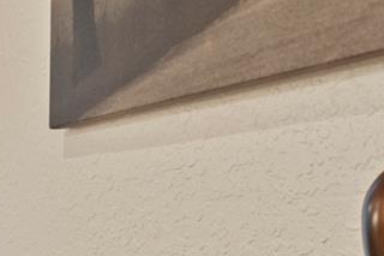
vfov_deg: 16.8
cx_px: -413
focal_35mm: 80
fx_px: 853
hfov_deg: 17.2
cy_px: 236
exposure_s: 13
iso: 100
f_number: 11
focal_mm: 16
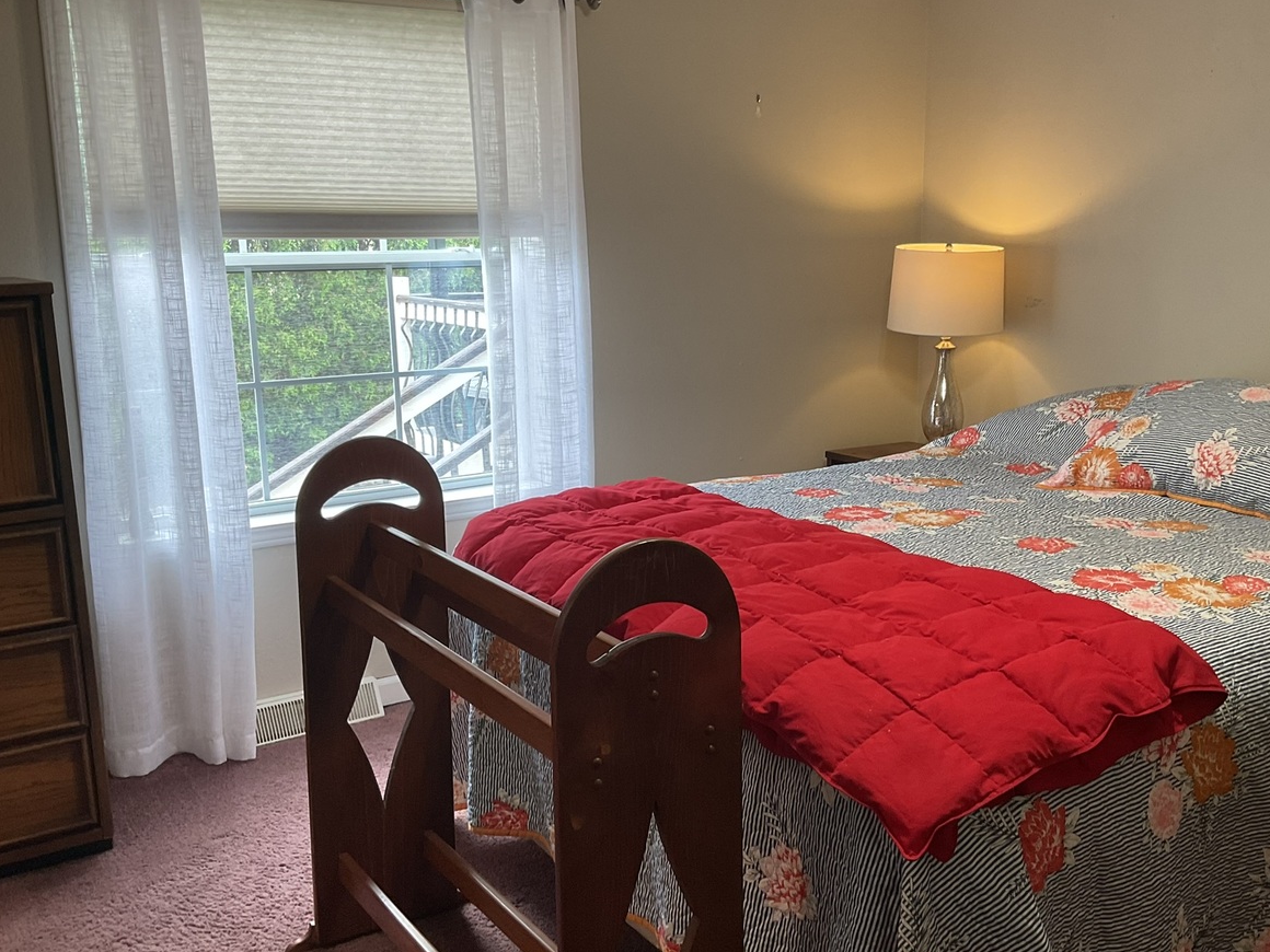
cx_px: 752
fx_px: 1321
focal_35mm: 36
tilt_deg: -10.2
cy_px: 481
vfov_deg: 39.7
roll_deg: -0.2
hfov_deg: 51.1
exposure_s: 1/60
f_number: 1.8
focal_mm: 3
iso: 40
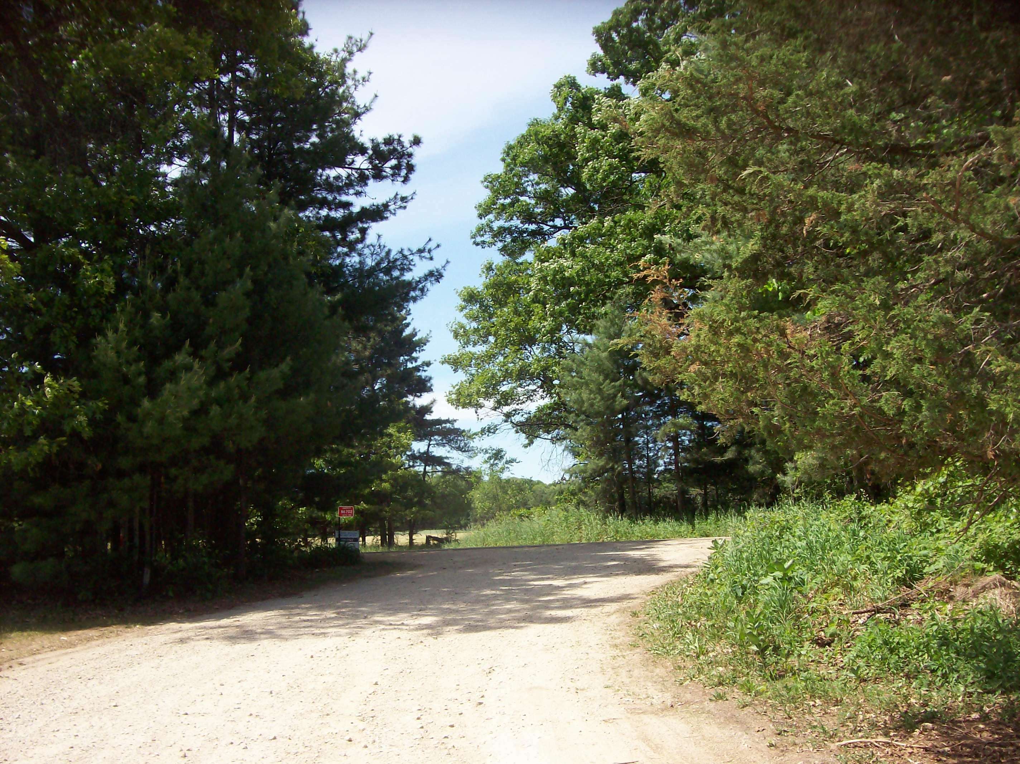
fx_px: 1060
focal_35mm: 36
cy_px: 382
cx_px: 510
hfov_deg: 51.4
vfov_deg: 39.6
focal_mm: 6
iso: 80
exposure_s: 1/438
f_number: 4.8
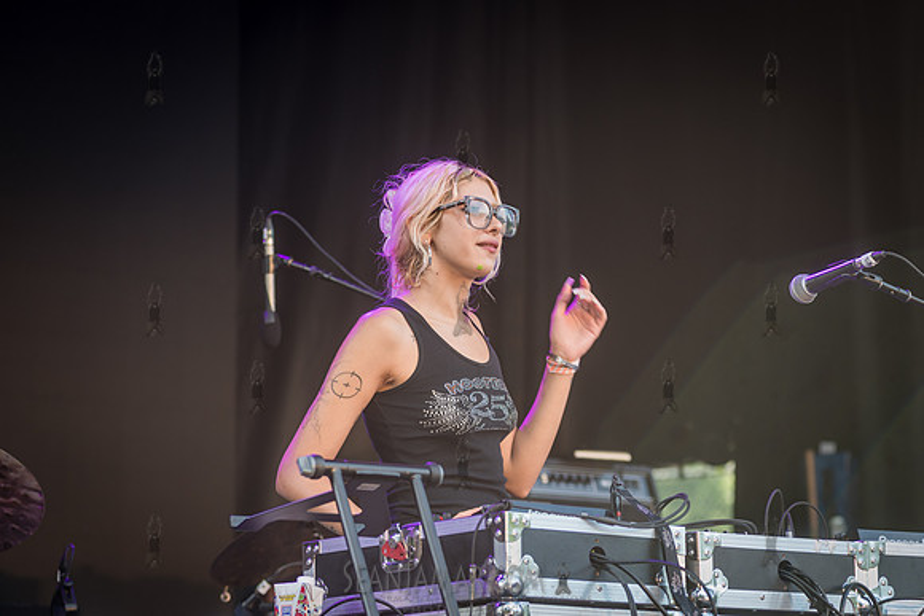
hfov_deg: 17.7
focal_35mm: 116
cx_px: 454
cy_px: 276
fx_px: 2972
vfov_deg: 11.8
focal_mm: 105
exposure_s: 1/125
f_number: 4
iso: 200
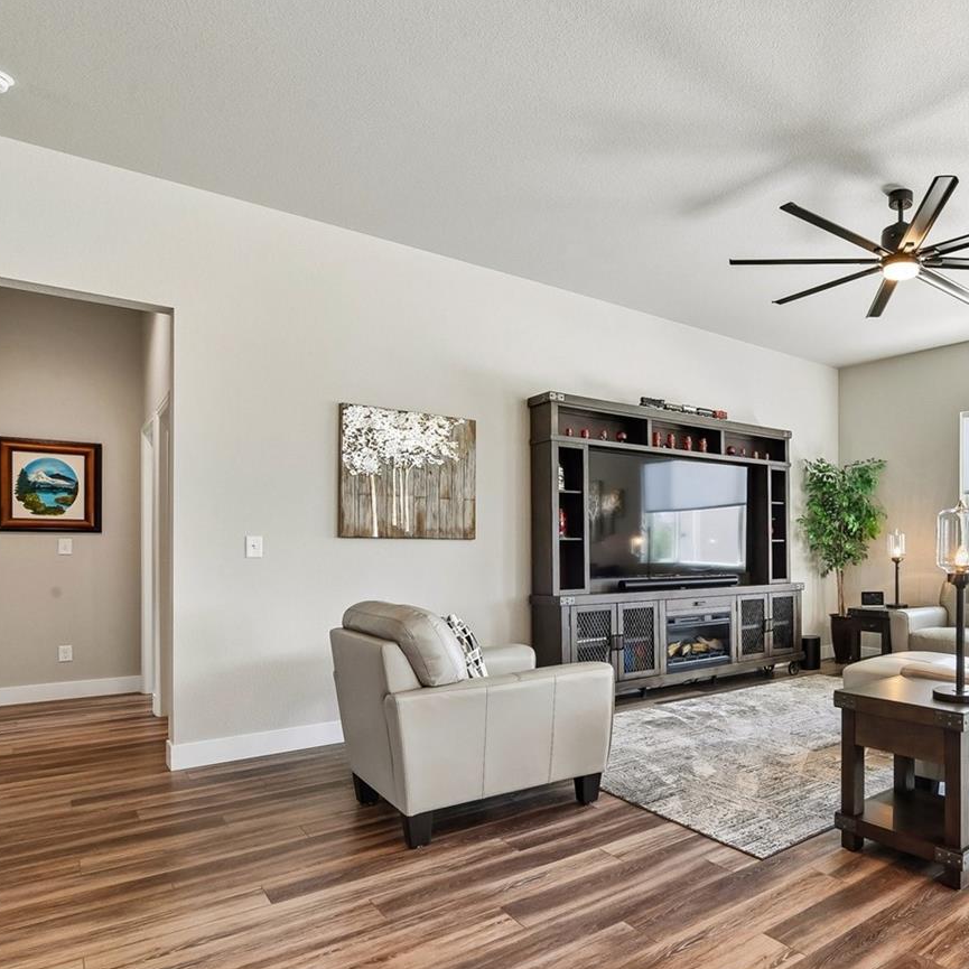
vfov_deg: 69.3
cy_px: 555
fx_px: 697
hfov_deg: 63.7
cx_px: 772
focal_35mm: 22
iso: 400
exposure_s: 1/8
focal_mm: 14
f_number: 11
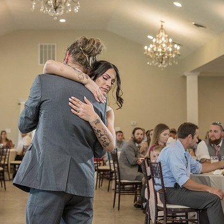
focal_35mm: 90
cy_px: 86
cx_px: 90
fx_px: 659
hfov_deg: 19.3
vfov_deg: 19.3
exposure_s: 1/250
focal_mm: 54
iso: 2000
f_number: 4
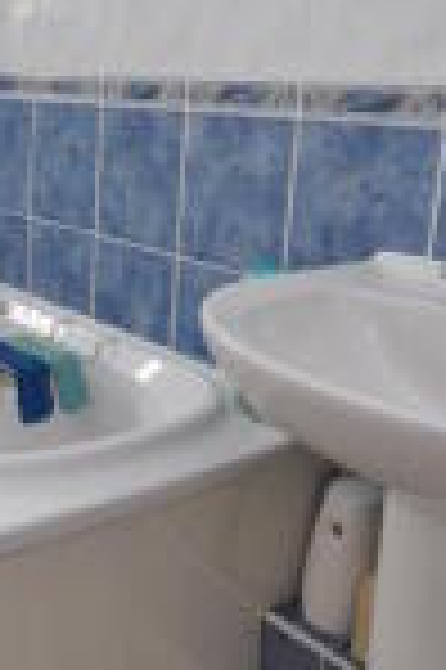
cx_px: -153
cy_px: 290
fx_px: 820
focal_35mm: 44
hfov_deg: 25.6
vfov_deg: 44.4
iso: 400
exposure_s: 1/100
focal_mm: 10
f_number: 5
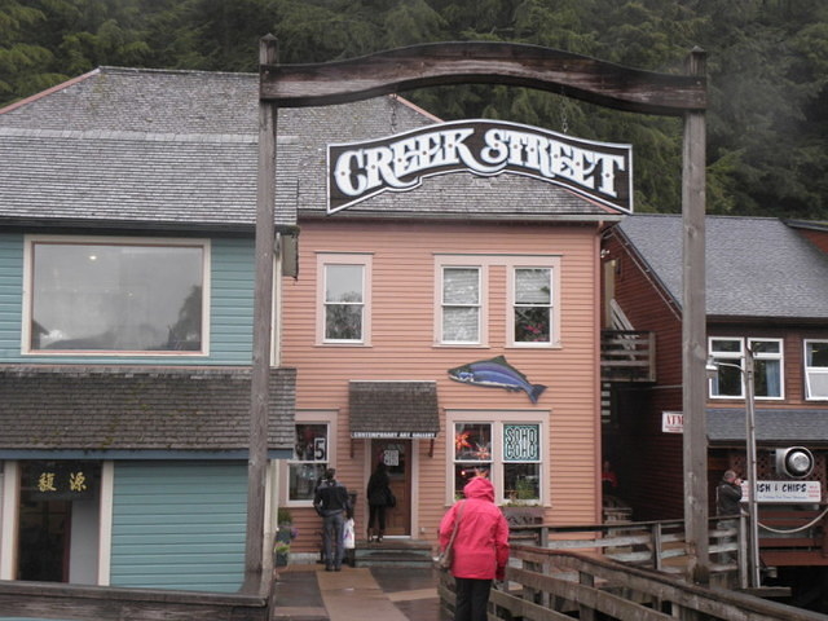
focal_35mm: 53
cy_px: 310
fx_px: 1268
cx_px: 414
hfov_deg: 36.2
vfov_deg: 27.5
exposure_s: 1/80
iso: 100
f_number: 3.5
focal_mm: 9.57
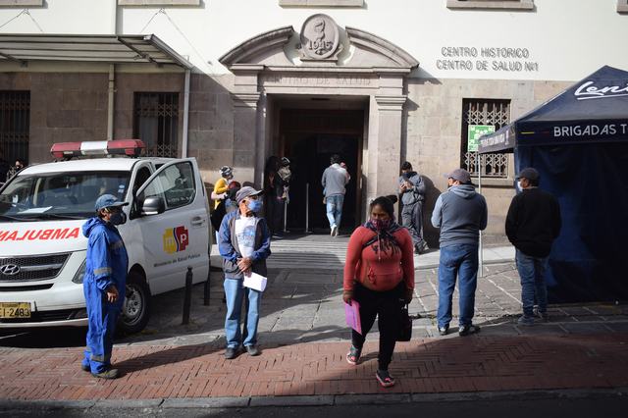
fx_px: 654
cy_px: 209
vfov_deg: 35.5
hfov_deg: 51.3
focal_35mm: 38
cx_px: 314
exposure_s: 1/400
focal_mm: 25
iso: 100
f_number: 4
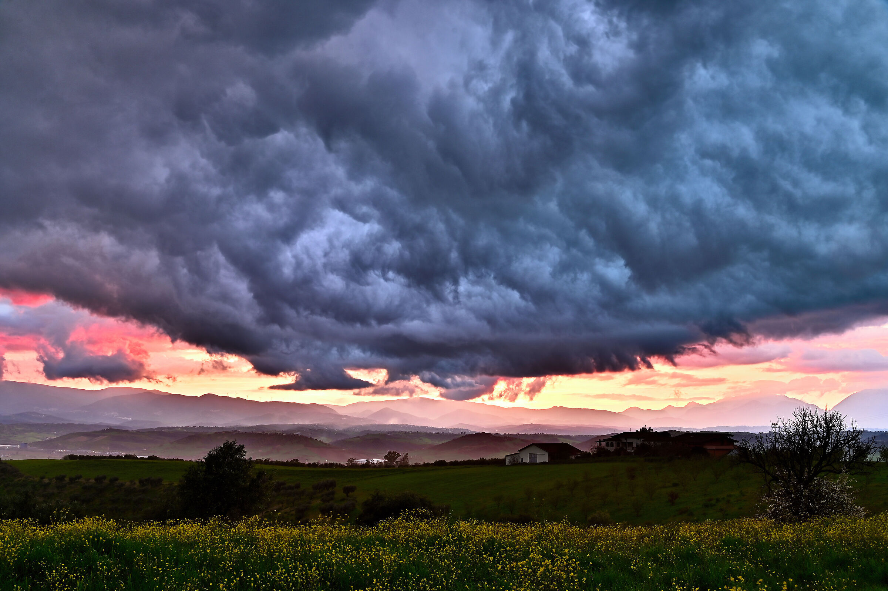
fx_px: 740
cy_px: 296
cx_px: 444
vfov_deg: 43.6
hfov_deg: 62.0
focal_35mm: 30
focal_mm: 30
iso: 100
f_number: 10
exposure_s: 1/2
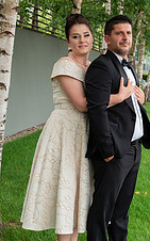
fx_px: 478
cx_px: 137
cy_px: 118
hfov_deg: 17.6
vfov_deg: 28.2
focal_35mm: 73
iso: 200
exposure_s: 1/250
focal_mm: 36
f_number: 4
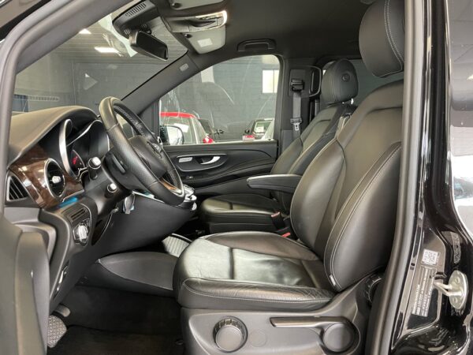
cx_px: 236
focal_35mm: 26
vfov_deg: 53.1
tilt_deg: -9.5
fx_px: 355
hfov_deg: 67.3
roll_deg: +0.4
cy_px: 178
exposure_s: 1/60
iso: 400
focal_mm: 4.2
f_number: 1.6
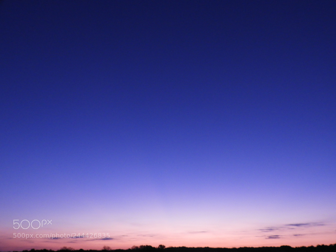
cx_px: 168
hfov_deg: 63.4
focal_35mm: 28
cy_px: 126
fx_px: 272
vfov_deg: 49.7
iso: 400
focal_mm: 5
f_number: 3.5
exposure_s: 1/30
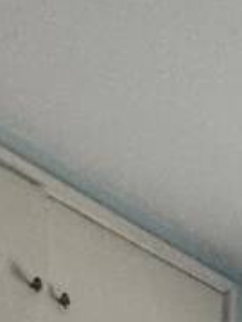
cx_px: 466
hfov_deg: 14.8
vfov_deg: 14.1
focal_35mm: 84
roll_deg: -4.4
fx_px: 783
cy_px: 805
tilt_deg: -9.1
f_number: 2.2
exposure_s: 1/60
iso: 400
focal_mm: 2.22
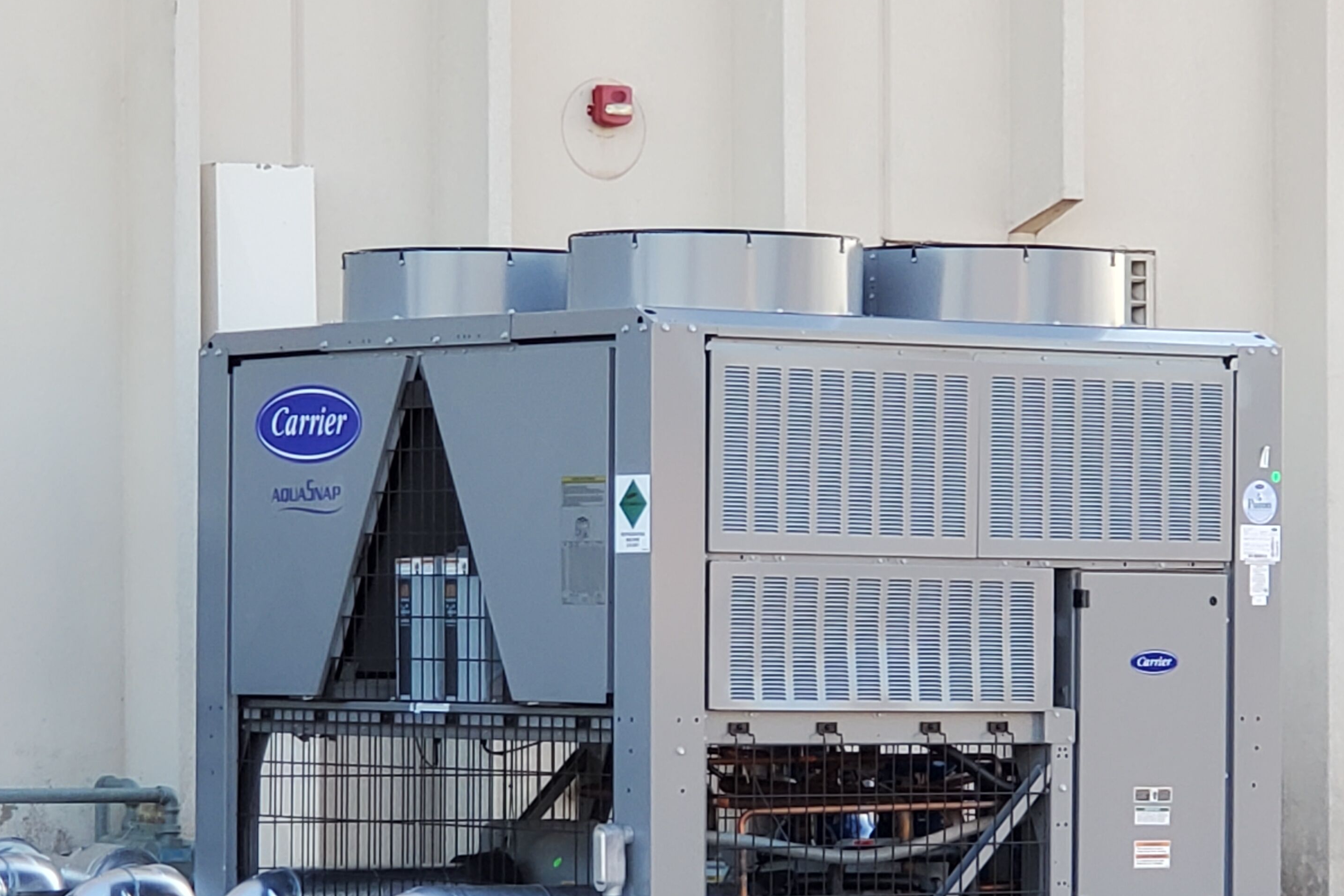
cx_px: 678
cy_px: 657
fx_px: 2837
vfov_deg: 17.9
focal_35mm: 76
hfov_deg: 26.6
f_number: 2.4
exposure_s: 1/100
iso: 80
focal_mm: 6
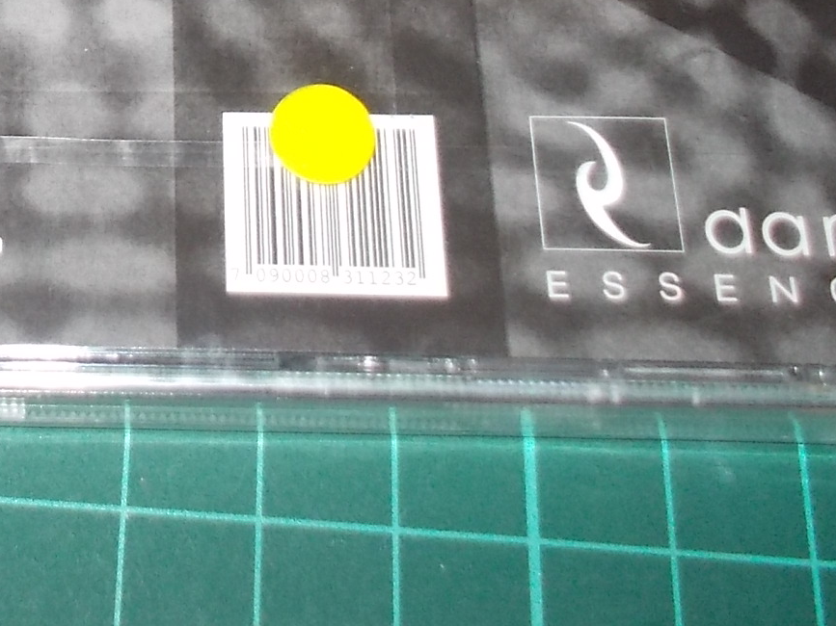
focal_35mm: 76
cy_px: -147
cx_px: 56
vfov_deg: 18.3
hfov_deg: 24.8
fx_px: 1835
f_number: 3.3
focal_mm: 4.1
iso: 200
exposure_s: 1/30
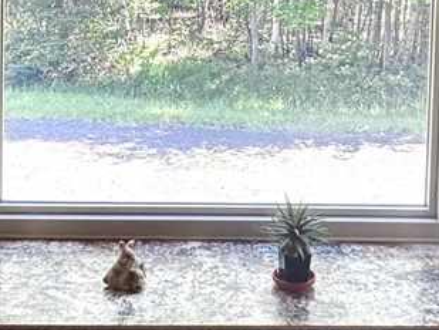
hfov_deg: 33.2
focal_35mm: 58
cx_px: 249
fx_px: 736
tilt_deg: -1.7
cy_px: -27
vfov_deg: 23.8
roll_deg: -1.5
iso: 64
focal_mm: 2.22
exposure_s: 1/120
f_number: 2.2
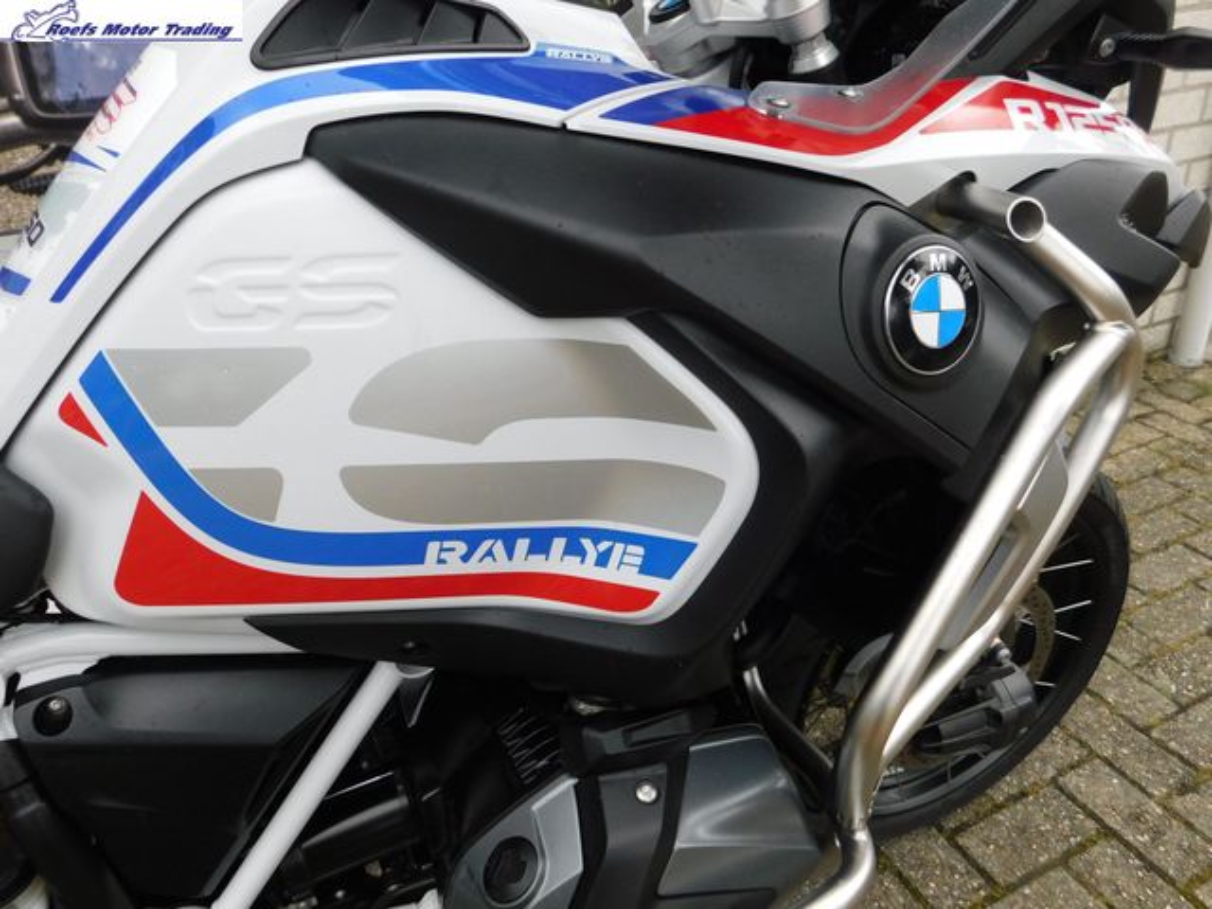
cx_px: 606
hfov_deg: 69.4
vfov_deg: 54.9
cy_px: 454
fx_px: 875
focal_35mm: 25
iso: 125
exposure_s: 1/160
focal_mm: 4.5
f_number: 3.1
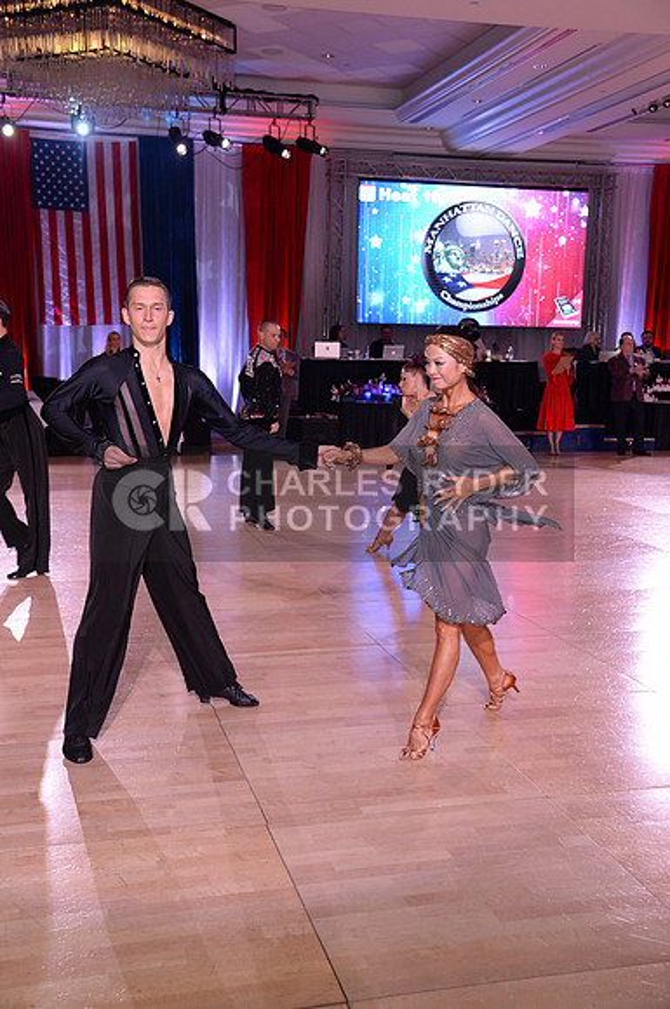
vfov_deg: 41.2
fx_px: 1344
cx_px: 335
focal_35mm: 48
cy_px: 504
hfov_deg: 28.0
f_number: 5.6
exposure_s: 1/250
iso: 2000
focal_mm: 48
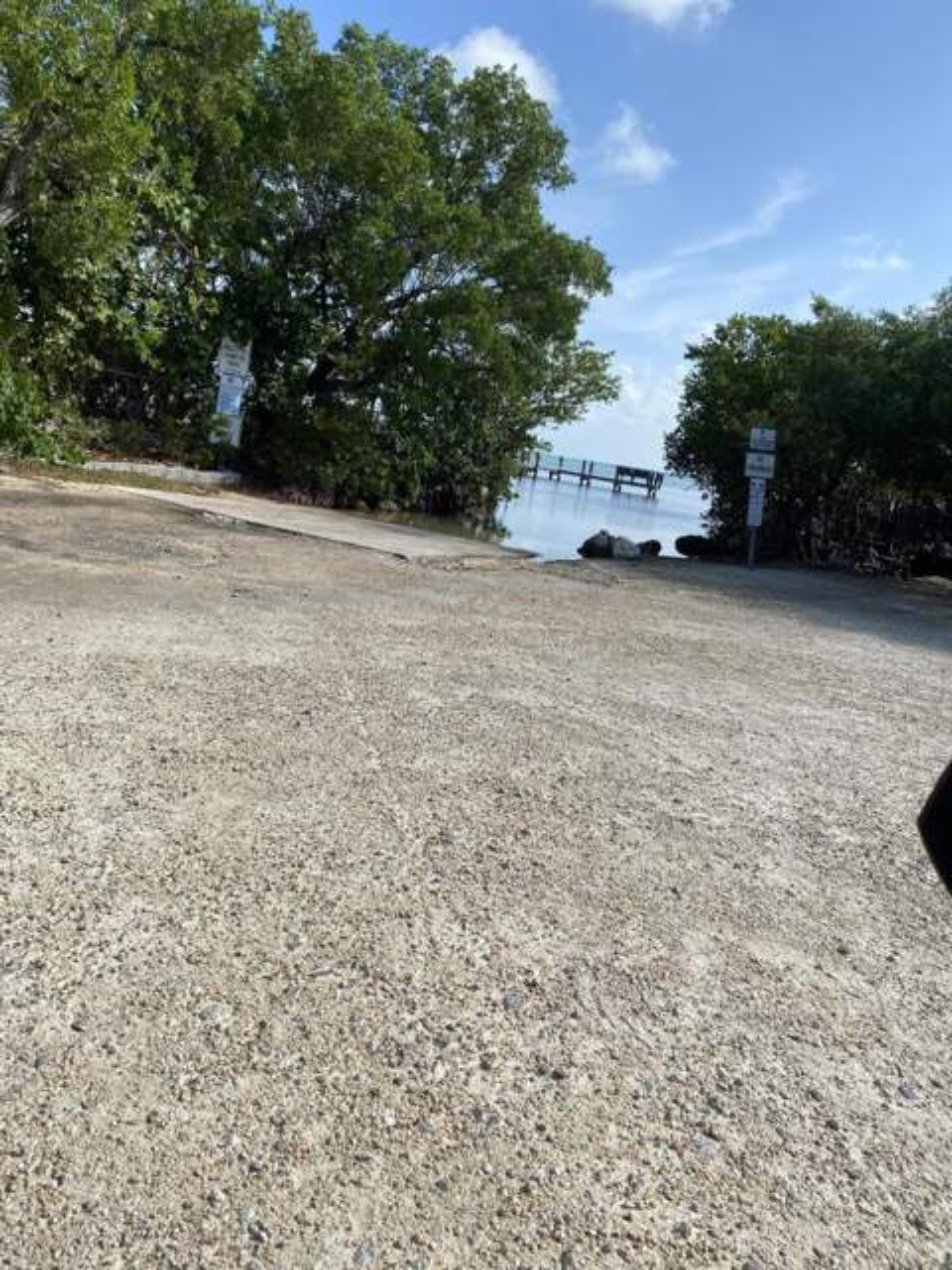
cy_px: 635
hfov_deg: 53.1
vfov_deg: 67.3
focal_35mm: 26
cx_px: 476
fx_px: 953
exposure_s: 1/2890
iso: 32
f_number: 1.8
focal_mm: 4.25
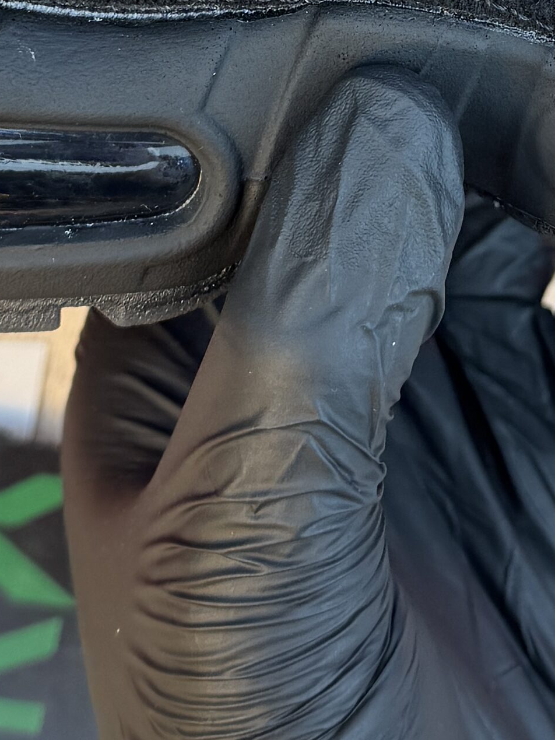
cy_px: -178
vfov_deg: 17.3
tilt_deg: -61.3
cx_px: 458
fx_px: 2308
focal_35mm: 108
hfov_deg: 13.6
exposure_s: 1/448
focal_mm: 6.76
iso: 80
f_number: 1.78
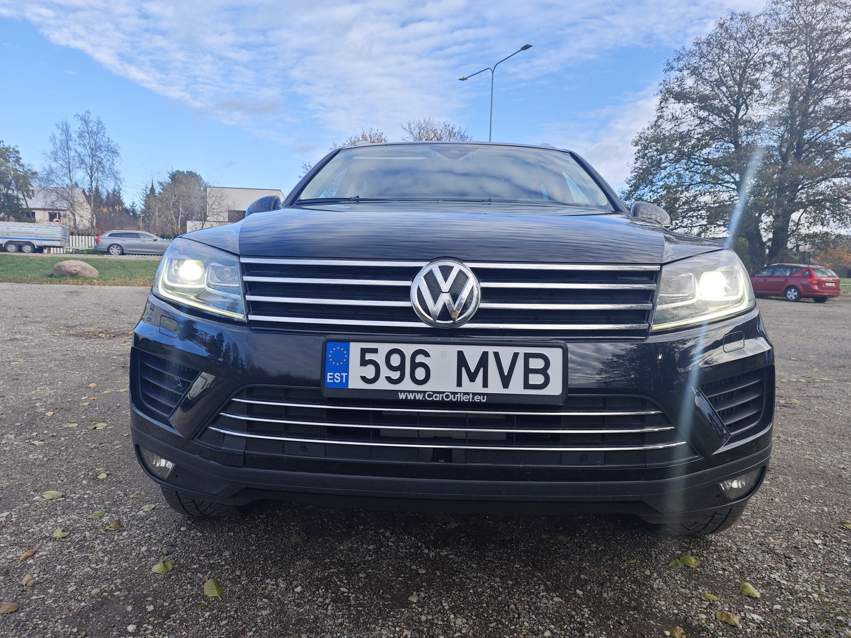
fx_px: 565
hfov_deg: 73.9
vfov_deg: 58.9
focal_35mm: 23
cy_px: 319
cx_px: 426
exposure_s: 1/1042
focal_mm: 6.55
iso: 50
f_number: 1.6
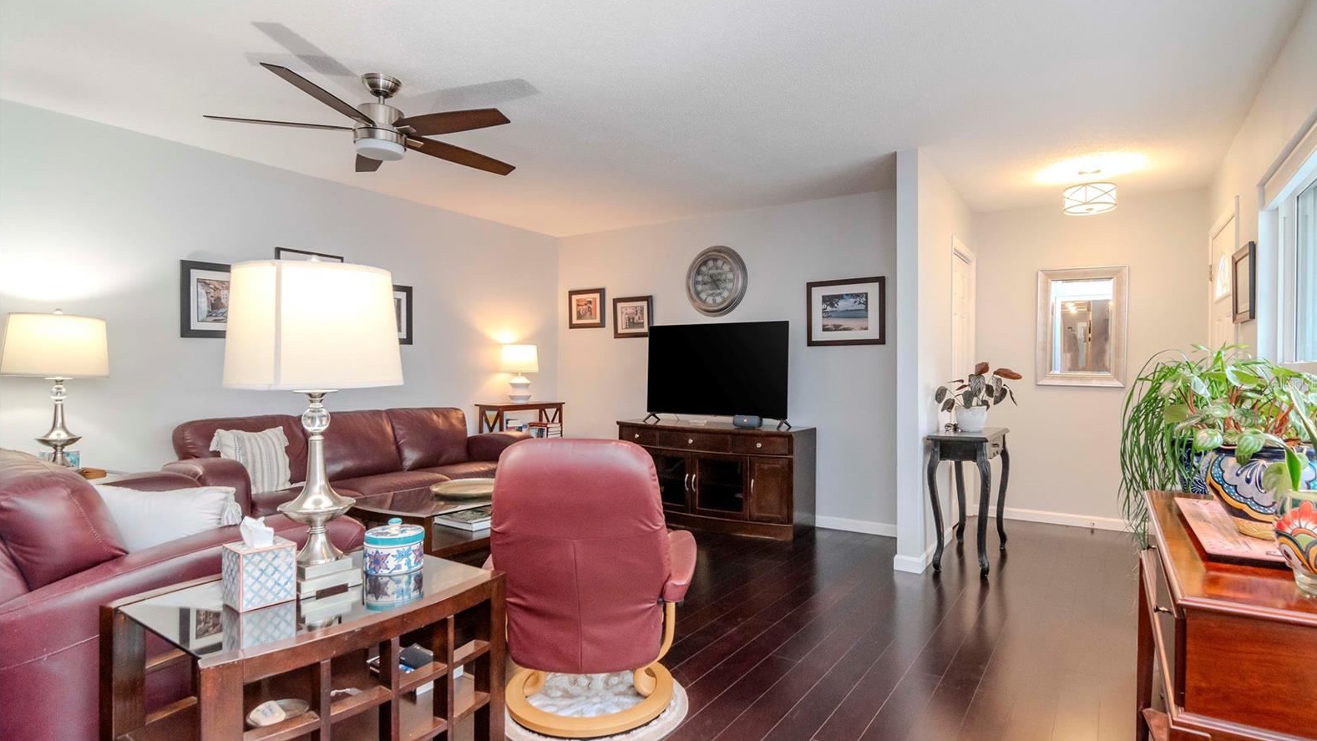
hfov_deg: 94.2
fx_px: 612
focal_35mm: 18
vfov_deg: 62.3
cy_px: 383
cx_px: 664
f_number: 9
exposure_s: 1/10
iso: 800
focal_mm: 11
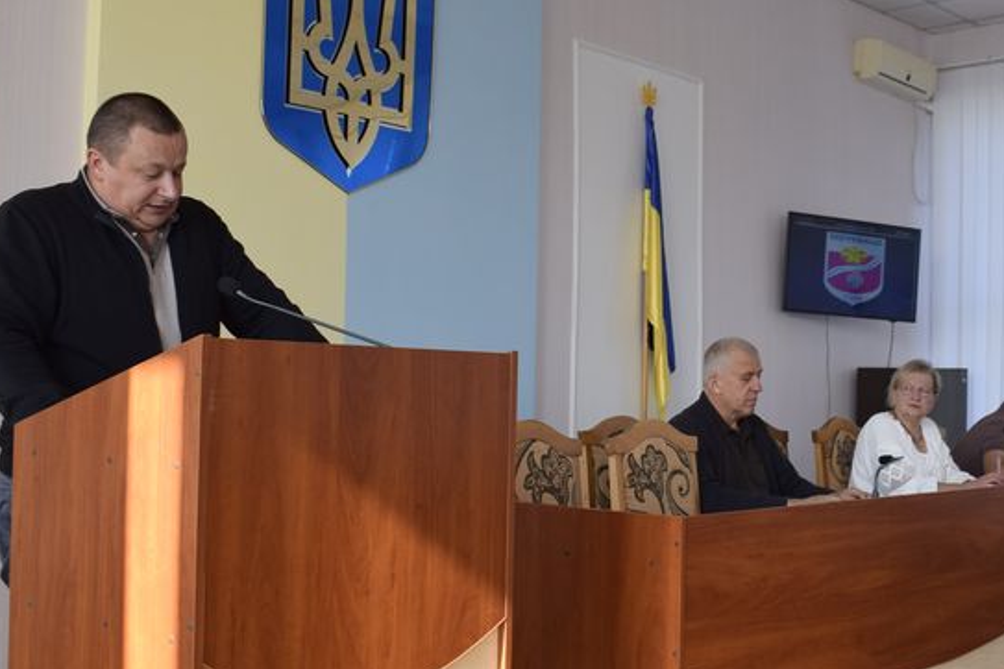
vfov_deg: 28.2
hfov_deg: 41.2
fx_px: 1330
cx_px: 584
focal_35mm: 48
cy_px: 341
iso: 400
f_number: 6.3
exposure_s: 1/160
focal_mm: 23
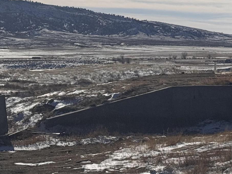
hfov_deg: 11.9
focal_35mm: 163
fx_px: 1092
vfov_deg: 9.0
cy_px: -28
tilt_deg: +3.3
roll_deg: -0.9
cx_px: 279
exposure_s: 1/15385
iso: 50
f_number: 1.78
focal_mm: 6.76
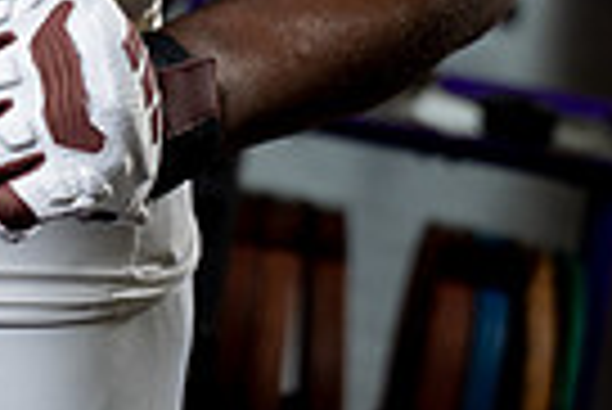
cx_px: -4
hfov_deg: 8.8
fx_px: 3948
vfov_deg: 5.7
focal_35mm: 232
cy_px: -586
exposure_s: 1/250
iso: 640
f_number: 4
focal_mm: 70
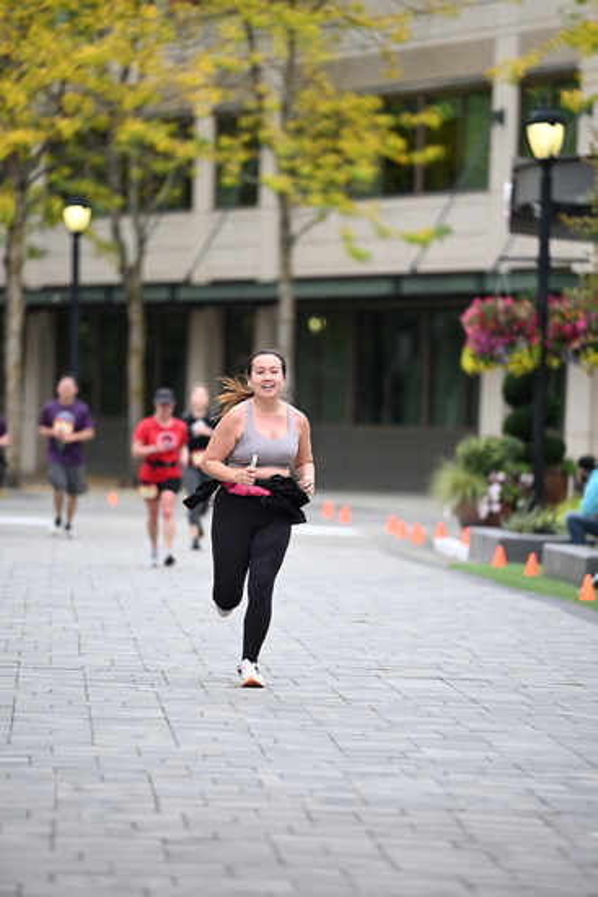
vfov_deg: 10.3
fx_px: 4980
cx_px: 299
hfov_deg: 6.9
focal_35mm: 200
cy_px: 448
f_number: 2.8
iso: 640
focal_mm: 200
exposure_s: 1/1600
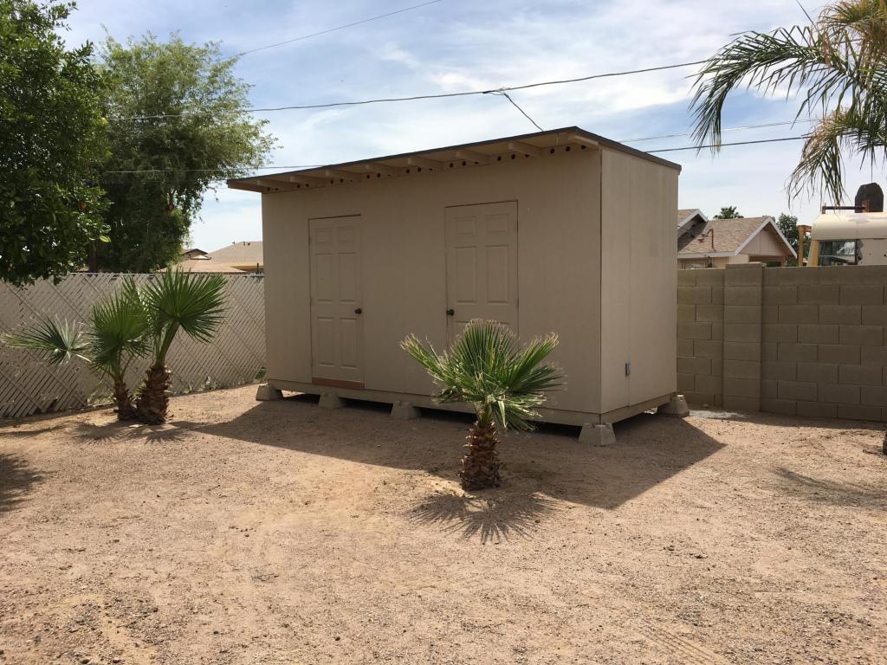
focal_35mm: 29
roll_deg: +1.1
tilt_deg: -3.7
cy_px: 332
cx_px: 444
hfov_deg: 61.7
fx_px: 743
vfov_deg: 48.2
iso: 25
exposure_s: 1/1748
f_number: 2.2
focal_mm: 4.15
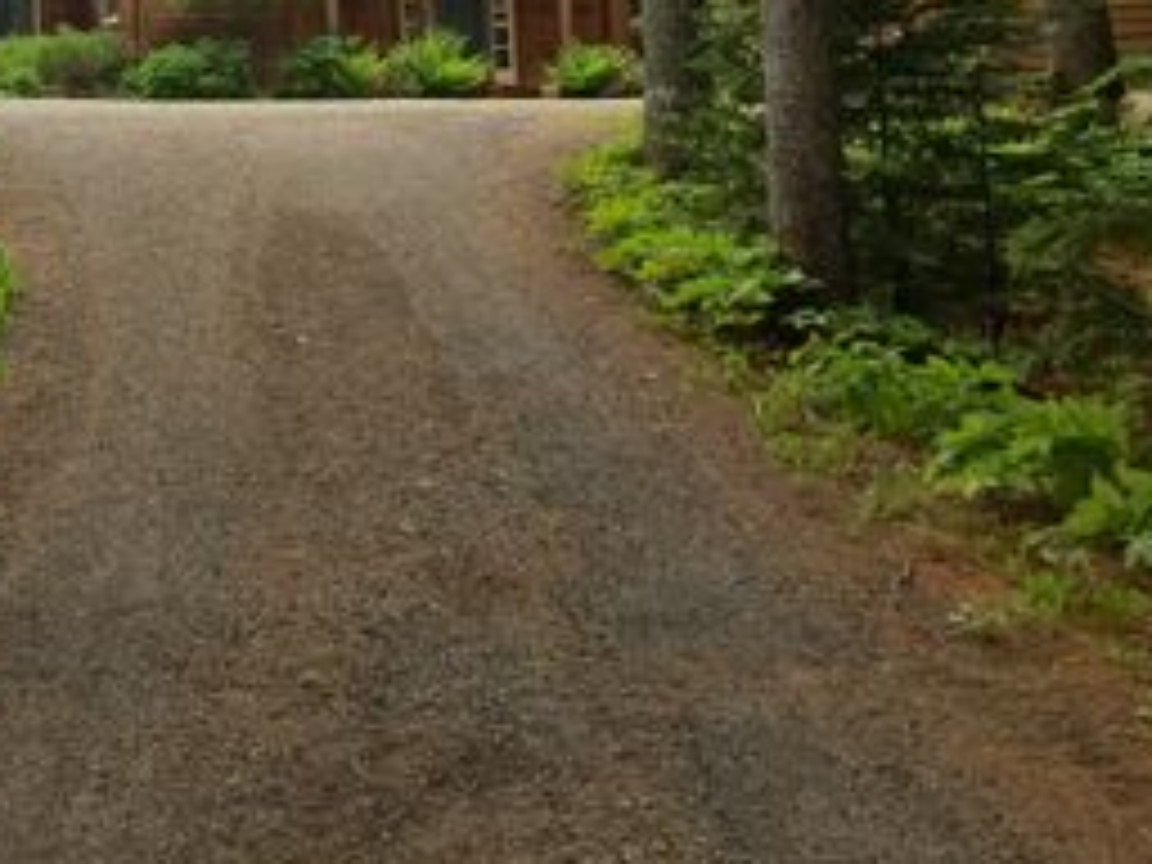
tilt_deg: +7.5
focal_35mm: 68
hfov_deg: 27.6
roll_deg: +0.8
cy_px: -140
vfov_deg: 20.4
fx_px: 2263
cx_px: 135
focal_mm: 4.15
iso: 32
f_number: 2.2
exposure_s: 1/824
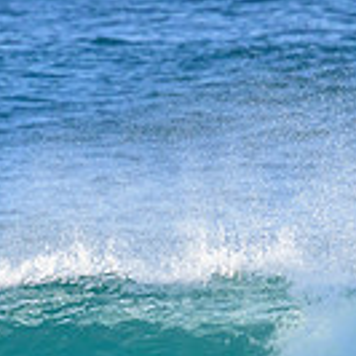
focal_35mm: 2264
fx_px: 26342
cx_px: -70
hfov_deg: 0.8
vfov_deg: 0.8
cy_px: 427
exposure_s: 1/2000
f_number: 11
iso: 2000
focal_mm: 610
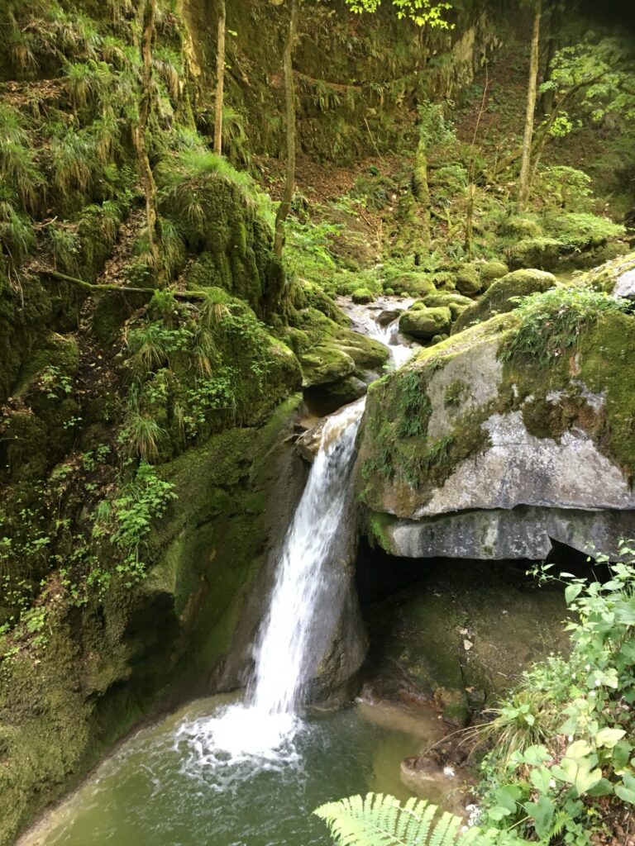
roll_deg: -1.5
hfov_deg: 48.2
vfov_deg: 61.7
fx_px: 709
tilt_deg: -10.0
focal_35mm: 29
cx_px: 318
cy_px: 423
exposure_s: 1/33
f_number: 2.2
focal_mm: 4.15
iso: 160
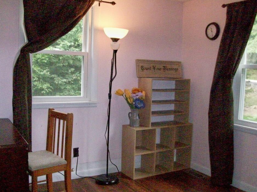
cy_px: 90
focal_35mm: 37
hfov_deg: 50.1
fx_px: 275
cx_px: 123
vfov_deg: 38.7
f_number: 2.8
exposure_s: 1/128
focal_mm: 5.7
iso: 800
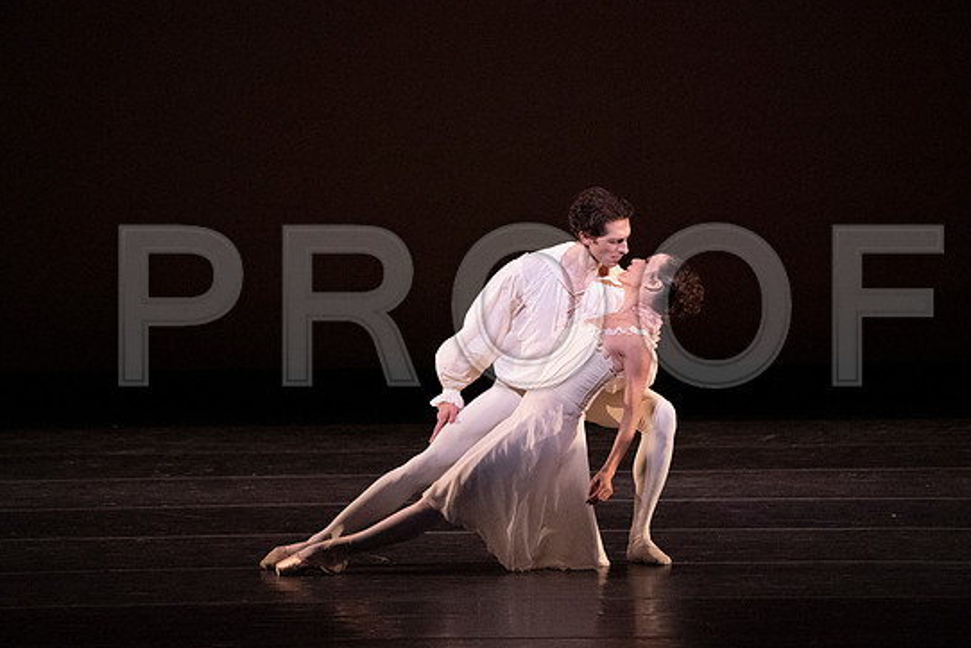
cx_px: 514
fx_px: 10848
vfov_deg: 3.4
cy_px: 311
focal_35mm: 402
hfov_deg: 5.1
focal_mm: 376
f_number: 5.6
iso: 20000
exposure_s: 1/400
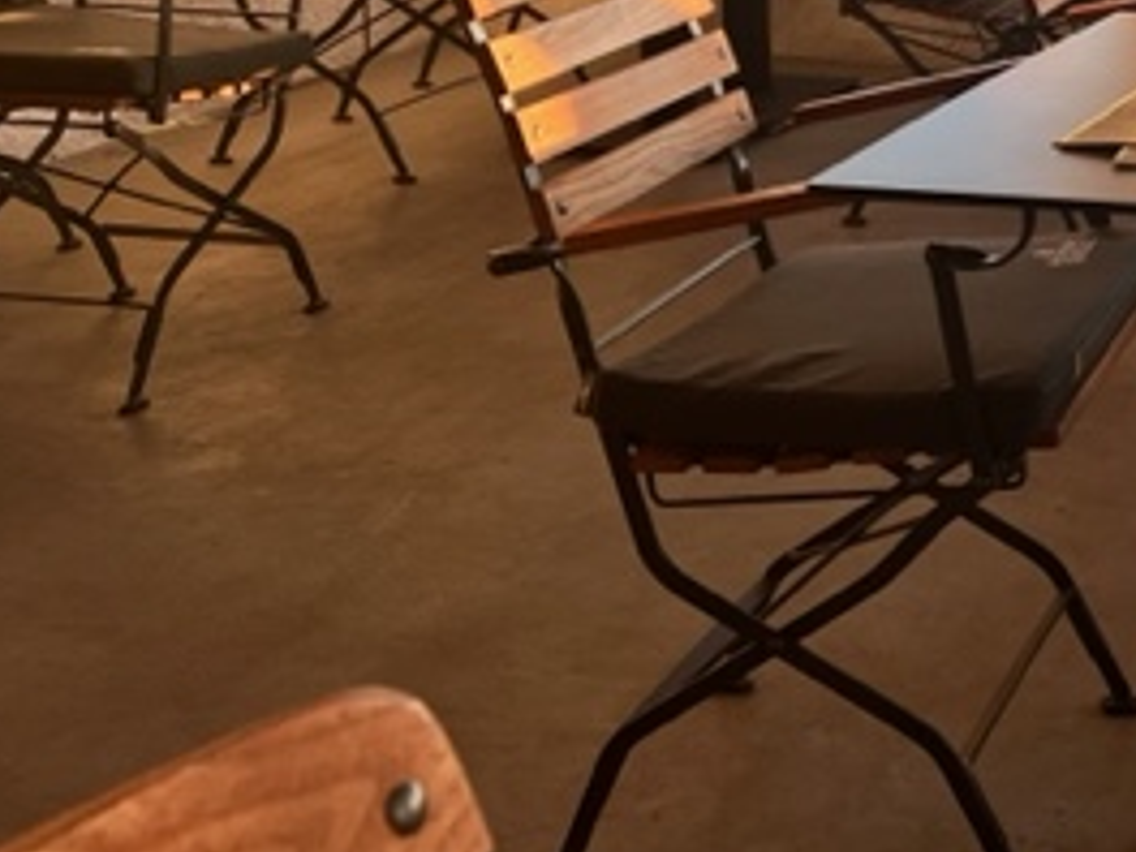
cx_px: 1347
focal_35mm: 63
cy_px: -73
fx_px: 2067
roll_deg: +1.3
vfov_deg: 22.1
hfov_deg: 27.3
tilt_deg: -5.5
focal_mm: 5.7
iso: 50
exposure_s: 1/692
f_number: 1.5
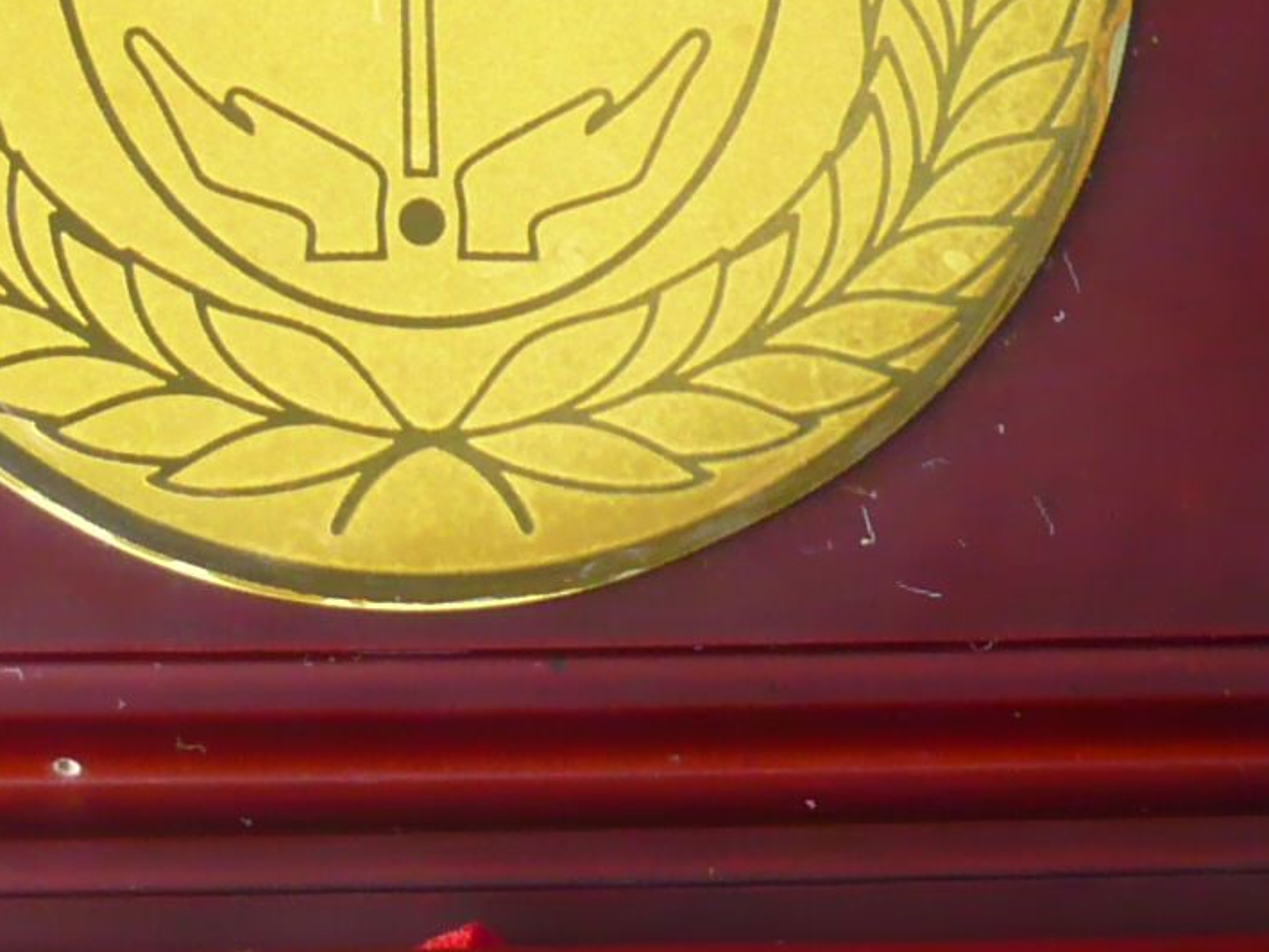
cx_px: 234
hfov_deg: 14.1
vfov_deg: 10.6
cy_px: -7
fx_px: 5097
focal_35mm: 139
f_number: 2.8
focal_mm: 5.8
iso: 200
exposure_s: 1/30
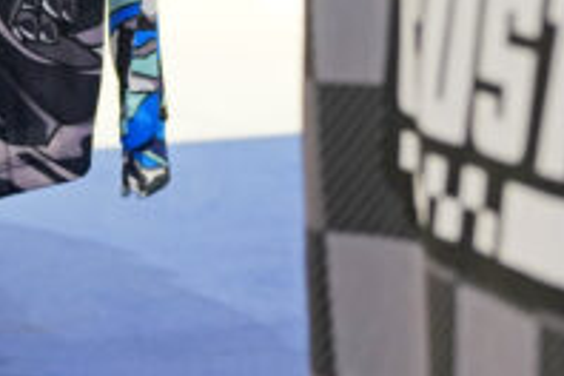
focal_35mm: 194
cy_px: -282
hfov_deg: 10.4
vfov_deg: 6.9
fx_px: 3039
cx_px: -117
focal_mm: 50
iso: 1600
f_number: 3.2
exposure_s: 1/160
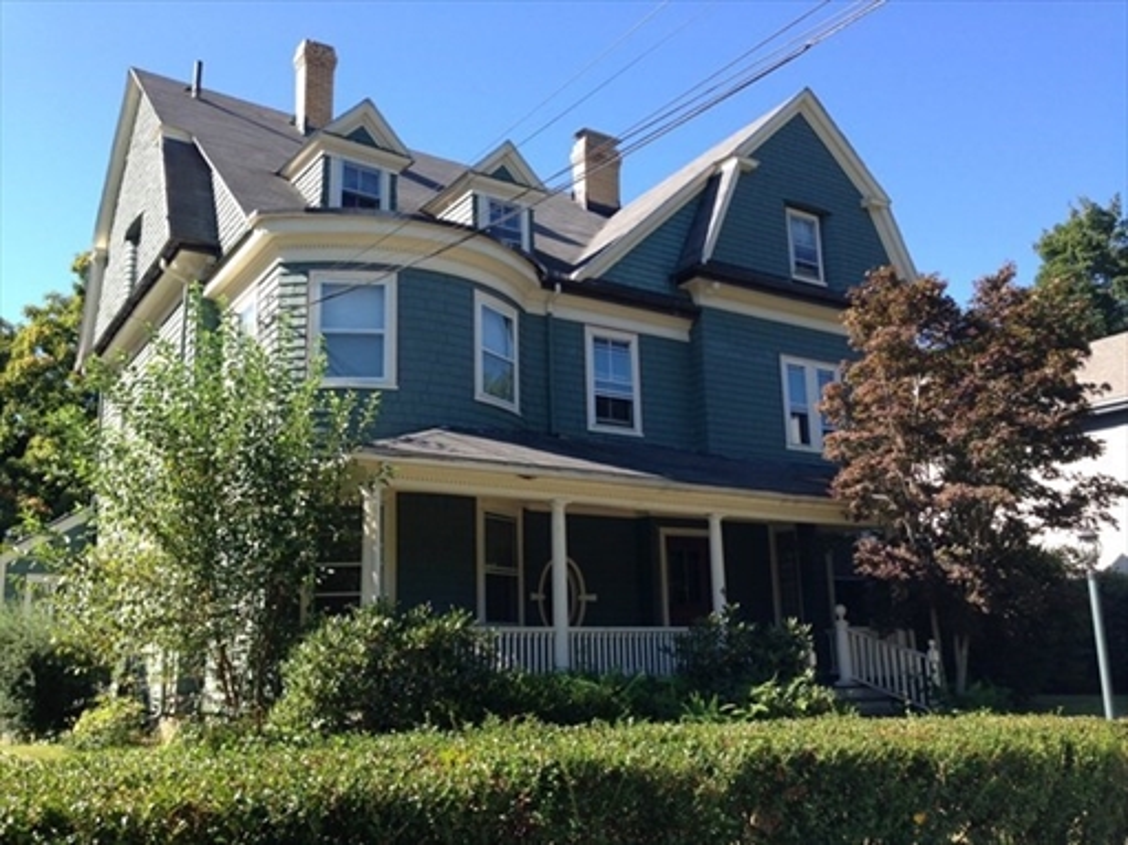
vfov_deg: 42.9
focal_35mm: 33
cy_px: 422
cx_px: 564
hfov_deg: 55.4
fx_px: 1075
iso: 50
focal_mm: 4.13
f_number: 2.4
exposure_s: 1/471
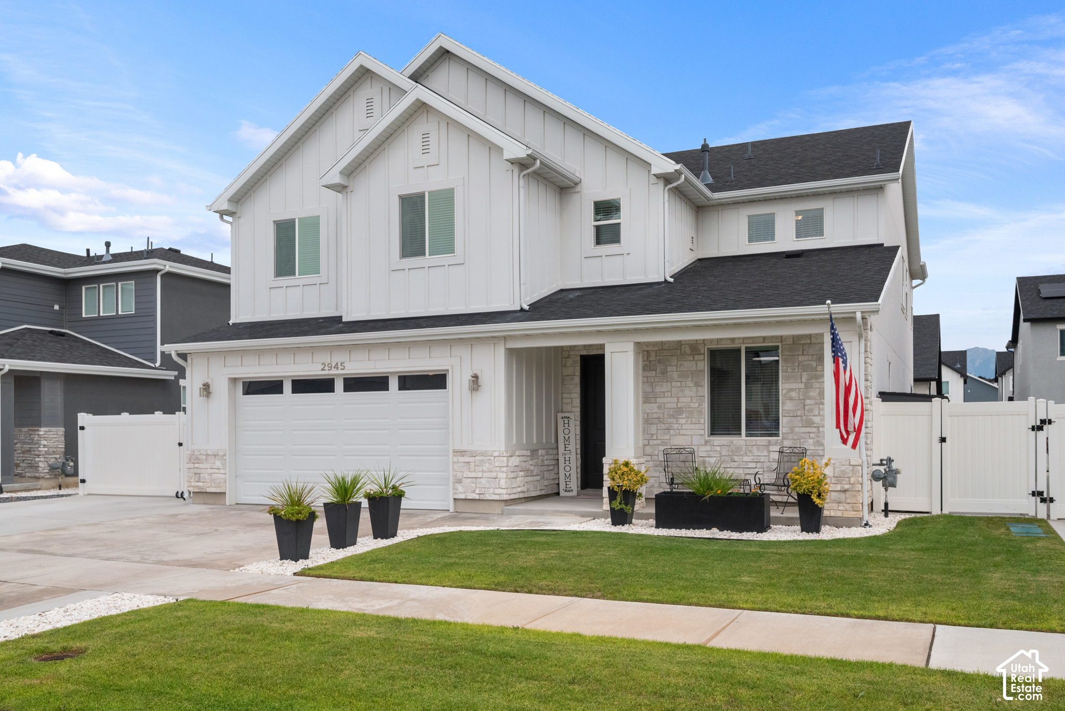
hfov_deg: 61.9
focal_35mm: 30
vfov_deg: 43.6
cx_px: 532
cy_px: 356
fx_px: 888
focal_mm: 30
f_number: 8
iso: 1600
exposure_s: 1/1600
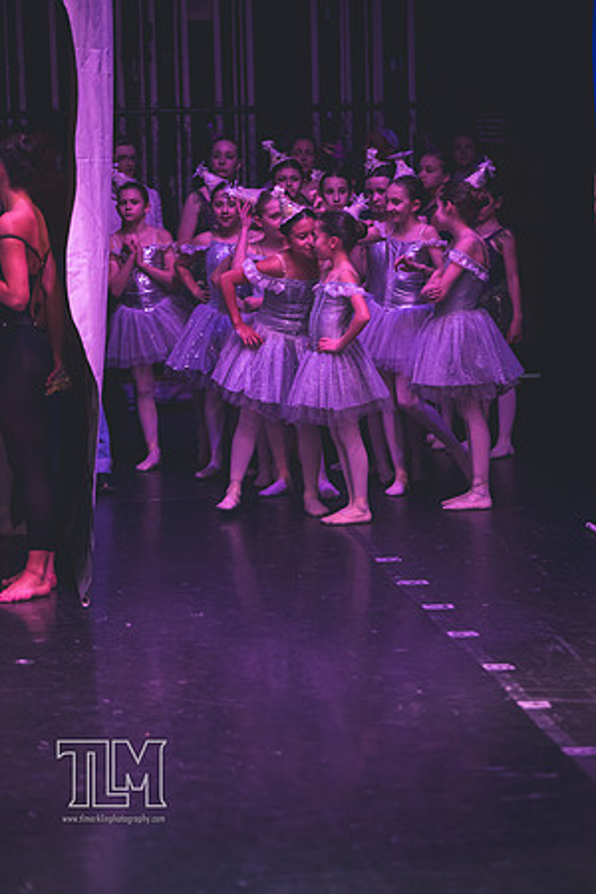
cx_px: 298
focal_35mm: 120
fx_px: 2980
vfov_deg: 17.1
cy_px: 447
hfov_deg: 11.4
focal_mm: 120
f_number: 2.8
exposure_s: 1/250
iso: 5000
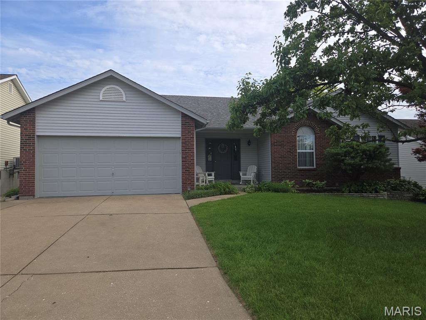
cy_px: 160
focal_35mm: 23
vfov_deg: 58.9
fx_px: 283
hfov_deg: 73.9
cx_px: 213
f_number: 1.8
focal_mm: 5.4
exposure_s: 1/1055
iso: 25
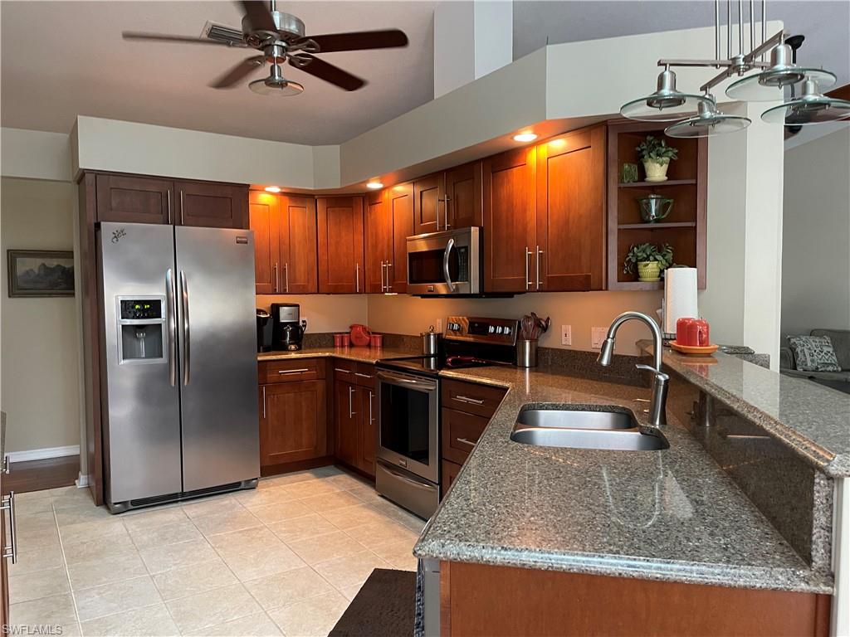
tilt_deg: -1.9
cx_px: 425
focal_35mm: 26
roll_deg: +0.5
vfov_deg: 53.1
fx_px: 638
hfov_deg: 67.3
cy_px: 318
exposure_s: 1/60
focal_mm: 5.1
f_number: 1.6
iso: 250
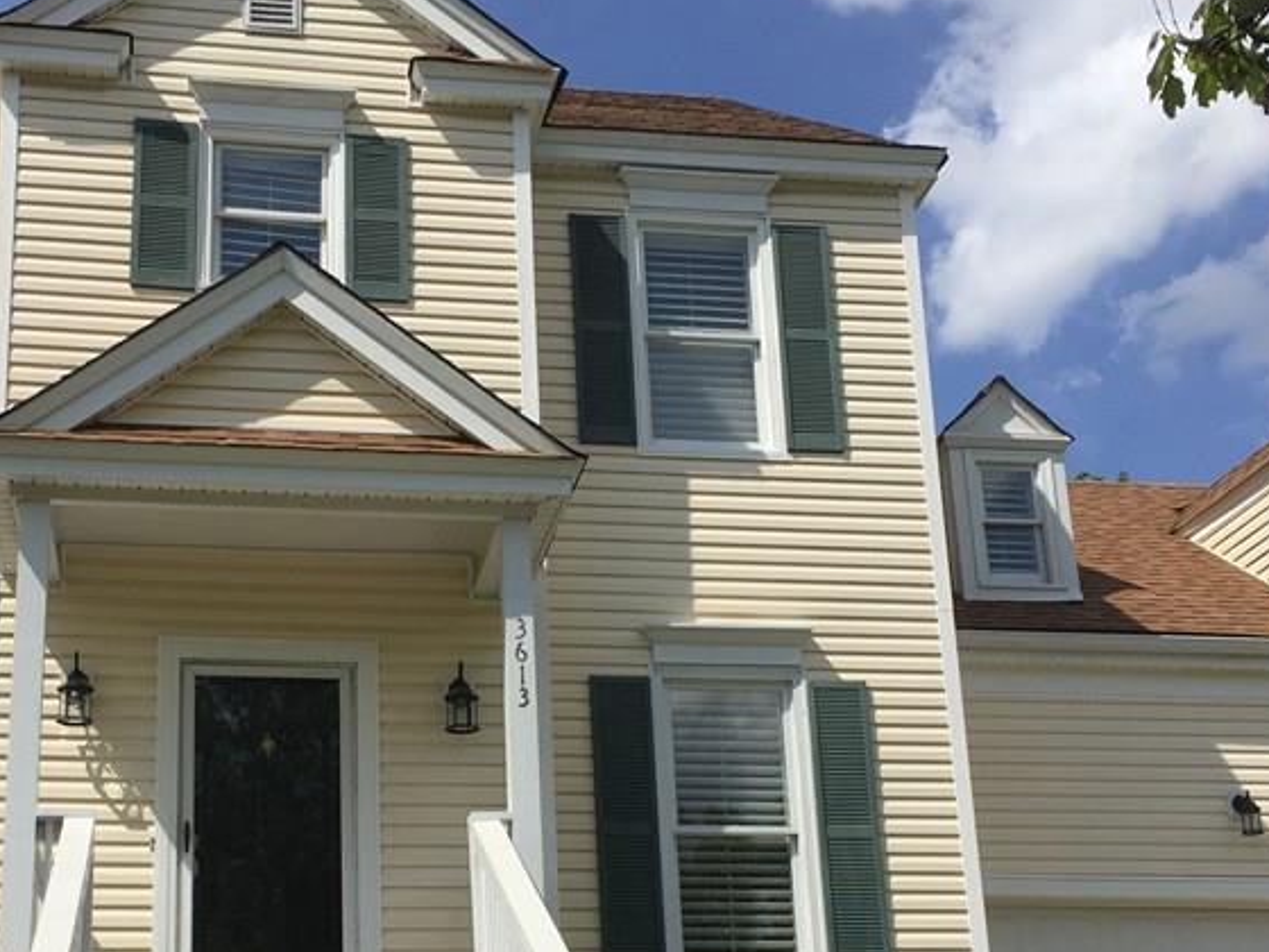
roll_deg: +1.0
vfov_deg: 27.2
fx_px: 1943
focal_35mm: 53
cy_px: 689
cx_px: 503
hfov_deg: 36.0
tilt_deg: +17.0
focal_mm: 4.15
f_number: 2.2
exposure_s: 1/3968
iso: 32
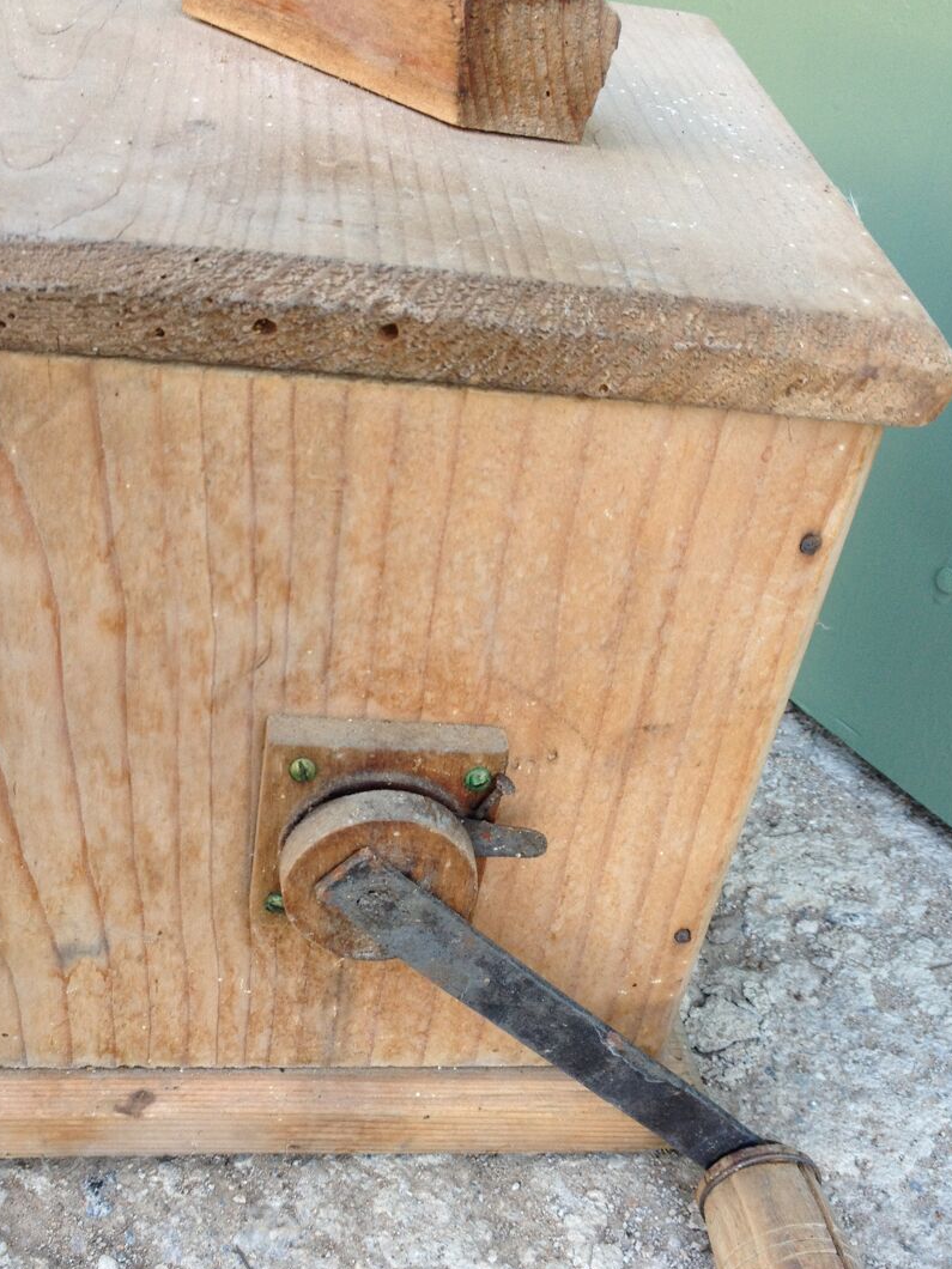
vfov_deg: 42.7
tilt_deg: -36.6
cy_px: 779
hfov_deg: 32.8
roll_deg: -10.7
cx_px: 417
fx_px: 1613
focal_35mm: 44
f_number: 2.4
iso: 50
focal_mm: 4.28
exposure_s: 1/60
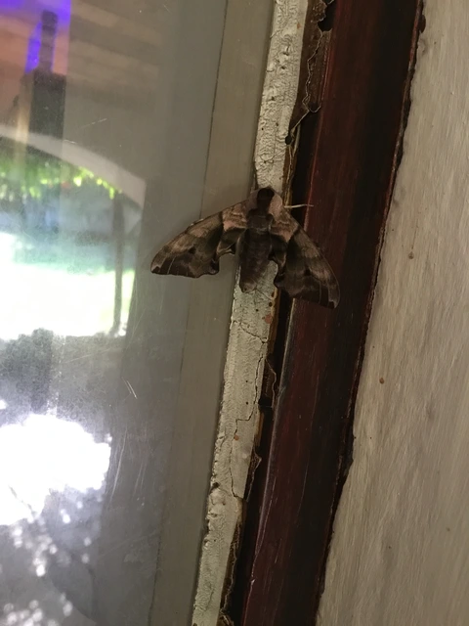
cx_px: 234
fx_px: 560
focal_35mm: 31
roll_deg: -7.2
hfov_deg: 45.4
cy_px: 313
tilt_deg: -11.6
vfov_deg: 58.4
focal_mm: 3.3
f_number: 2.4
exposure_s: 1/33
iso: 200
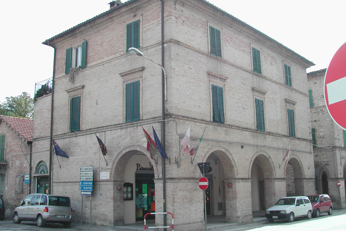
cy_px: 108
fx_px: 384
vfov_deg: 33.4
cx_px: 172
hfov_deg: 48.5
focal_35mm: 40
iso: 100
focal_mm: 8
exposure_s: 1/104
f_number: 7.6
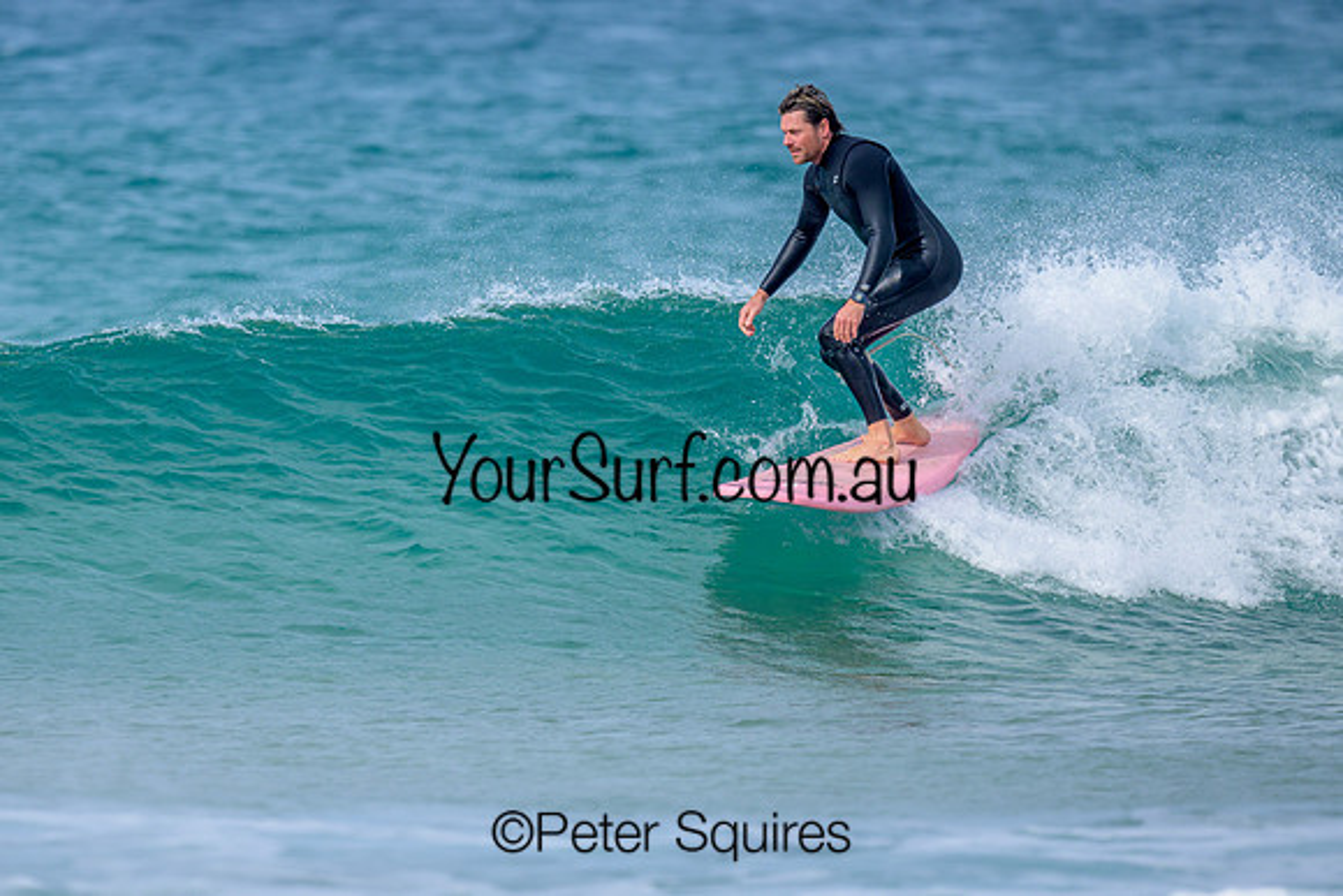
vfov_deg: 1.3
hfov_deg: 1.9
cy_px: 435
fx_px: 41067
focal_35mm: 1101
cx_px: 483
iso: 220
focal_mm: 800
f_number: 6.3
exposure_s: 1/1250
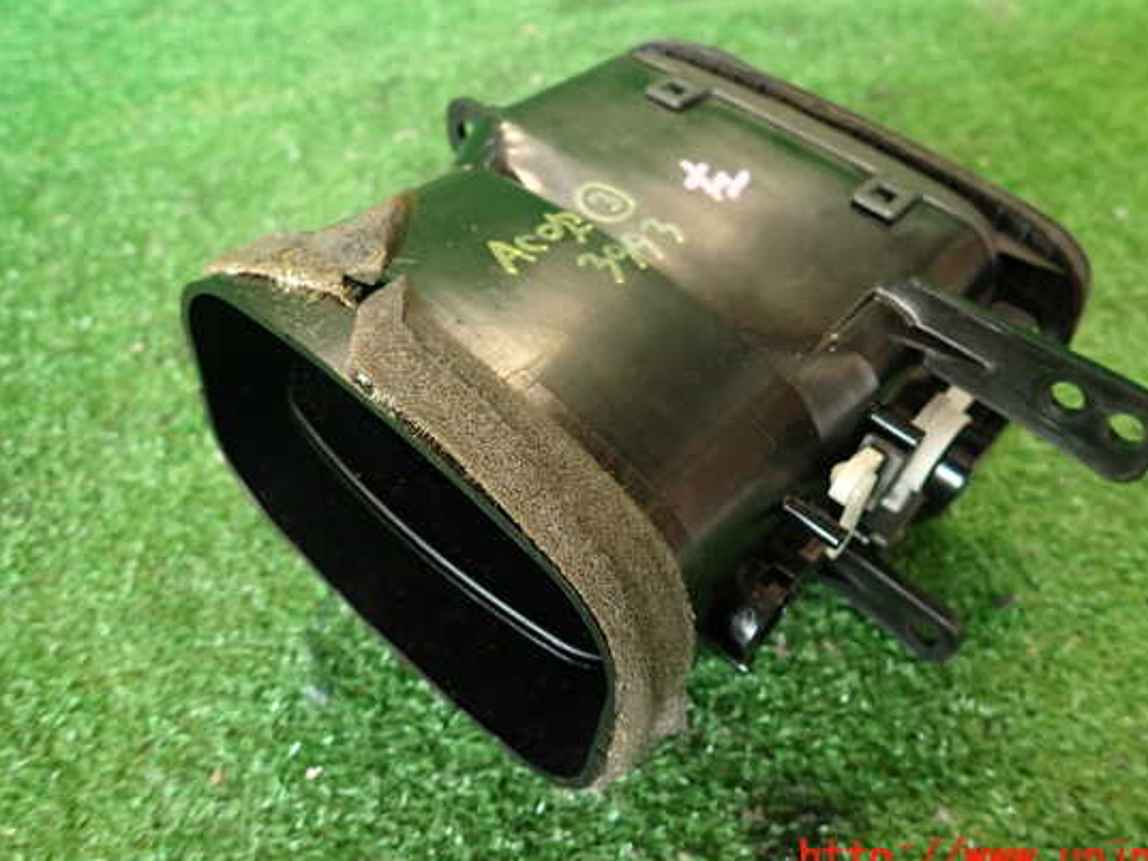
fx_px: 929
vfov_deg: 49.7
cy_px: 405
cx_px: 640
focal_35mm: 28
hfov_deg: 63.3
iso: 200
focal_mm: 4.5
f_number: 2
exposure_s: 1/30
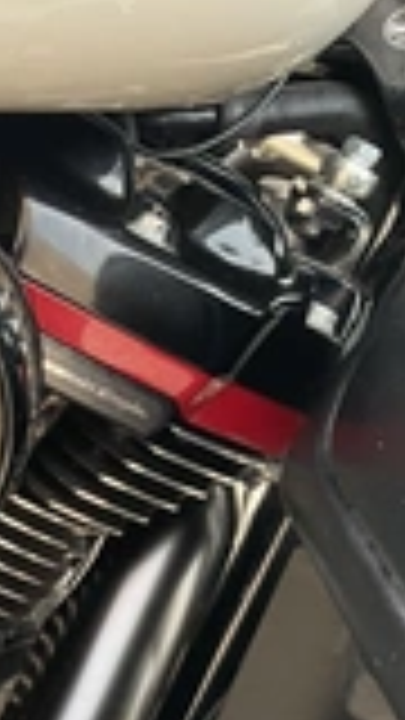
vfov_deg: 26.0
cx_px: -297
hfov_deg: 13.8
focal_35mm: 79
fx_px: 1508
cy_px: 652
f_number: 1.8
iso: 40
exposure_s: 1/122
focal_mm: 3
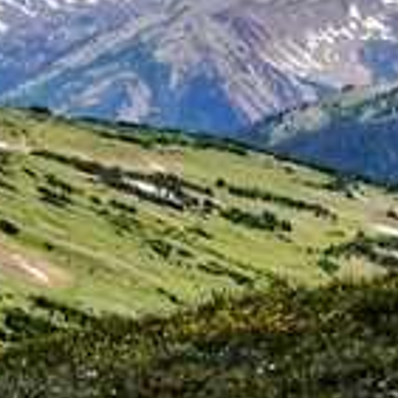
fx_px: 4553
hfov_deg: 5.0
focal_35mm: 350
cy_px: 229
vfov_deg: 5.0
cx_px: 613
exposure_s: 1/1000
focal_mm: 38.04
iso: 100
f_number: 4.5
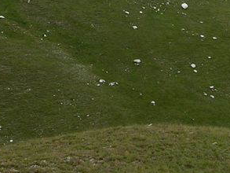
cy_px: -58
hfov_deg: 12.9
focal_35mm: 153
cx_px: 152
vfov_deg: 9.5
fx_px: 1017
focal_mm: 8.9
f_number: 8
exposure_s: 1/140
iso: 50
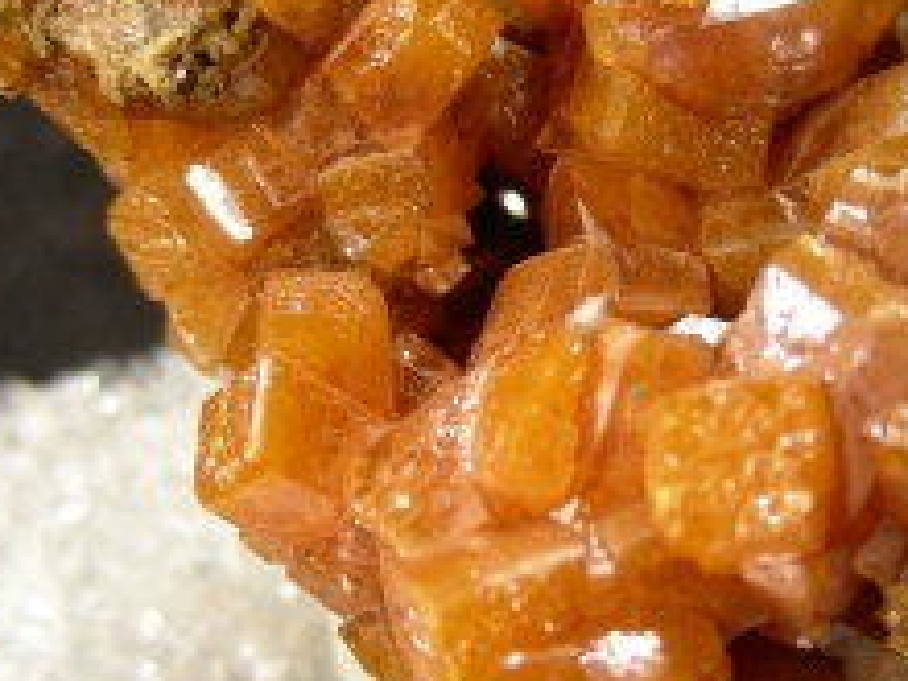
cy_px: 316
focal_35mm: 108
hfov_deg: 18.1
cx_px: 652
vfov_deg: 13.7
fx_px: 2833
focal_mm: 9.7
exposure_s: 1/26.5
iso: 50
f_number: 3.5
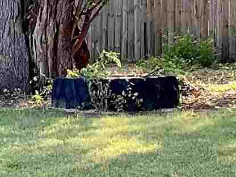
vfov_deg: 6.9
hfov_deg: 9.2
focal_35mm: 214
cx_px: 64
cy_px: 127
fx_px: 1459
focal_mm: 3
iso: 25
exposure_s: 1/122
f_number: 1.8
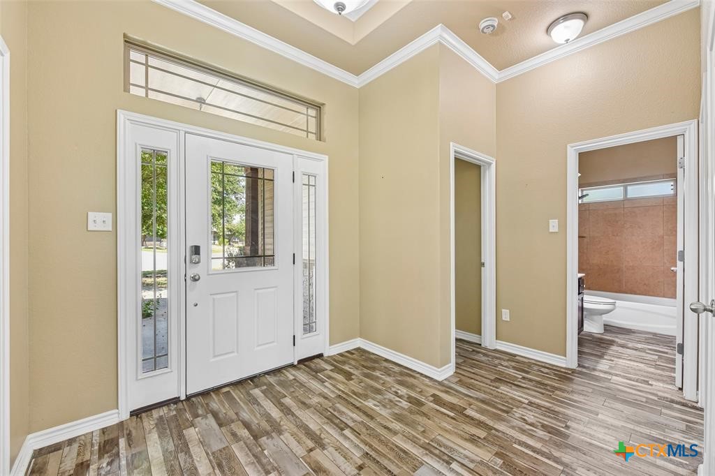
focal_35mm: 14
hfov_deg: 104.3
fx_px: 278
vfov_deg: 81.2
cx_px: 358
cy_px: 238
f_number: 8
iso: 400
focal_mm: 14
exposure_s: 1/15
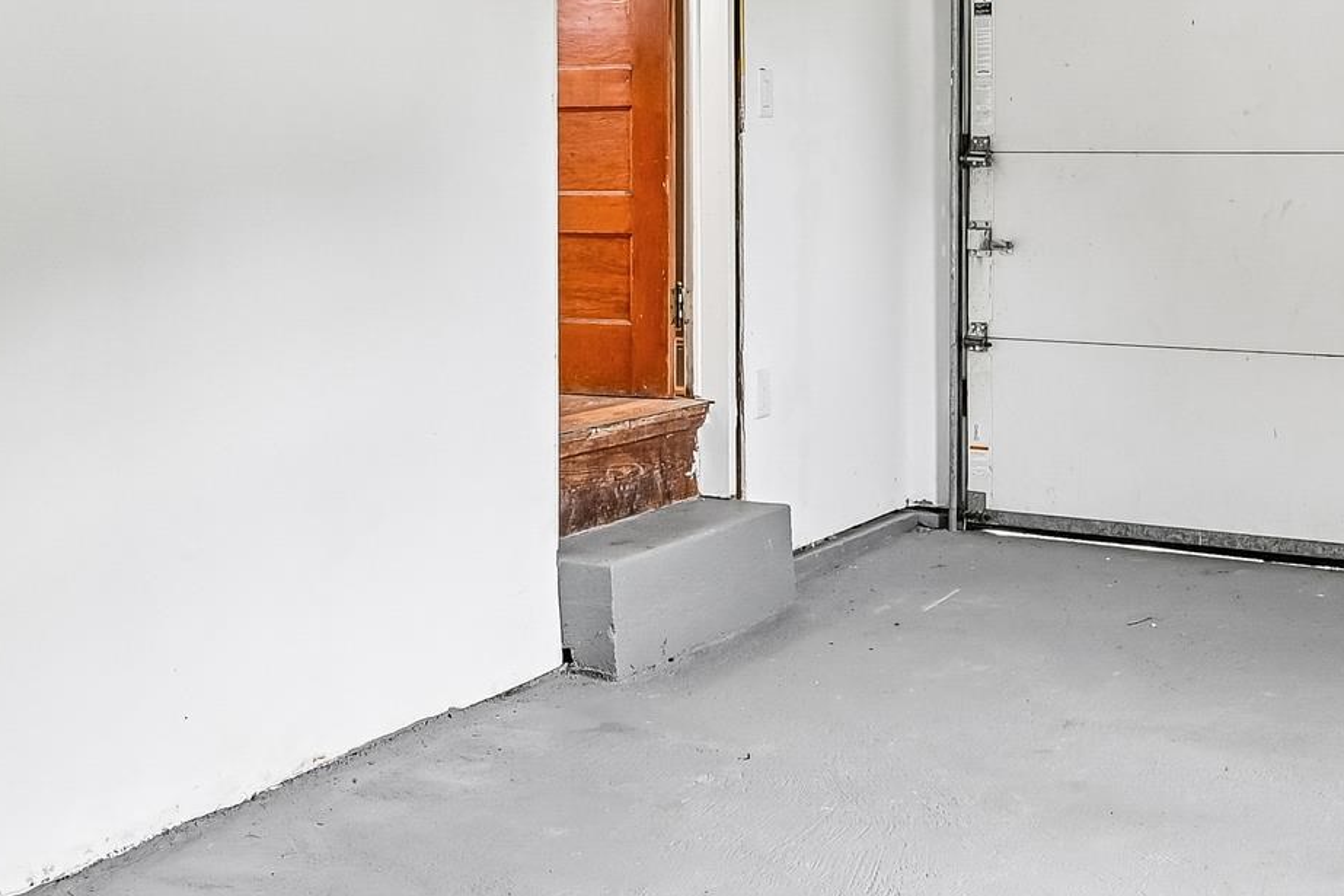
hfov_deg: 38.2
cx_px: 722
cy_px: 163
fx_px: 1941
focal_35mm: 52
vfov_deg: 25.5
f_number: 8
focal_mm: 16
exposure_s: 1/13
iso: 400
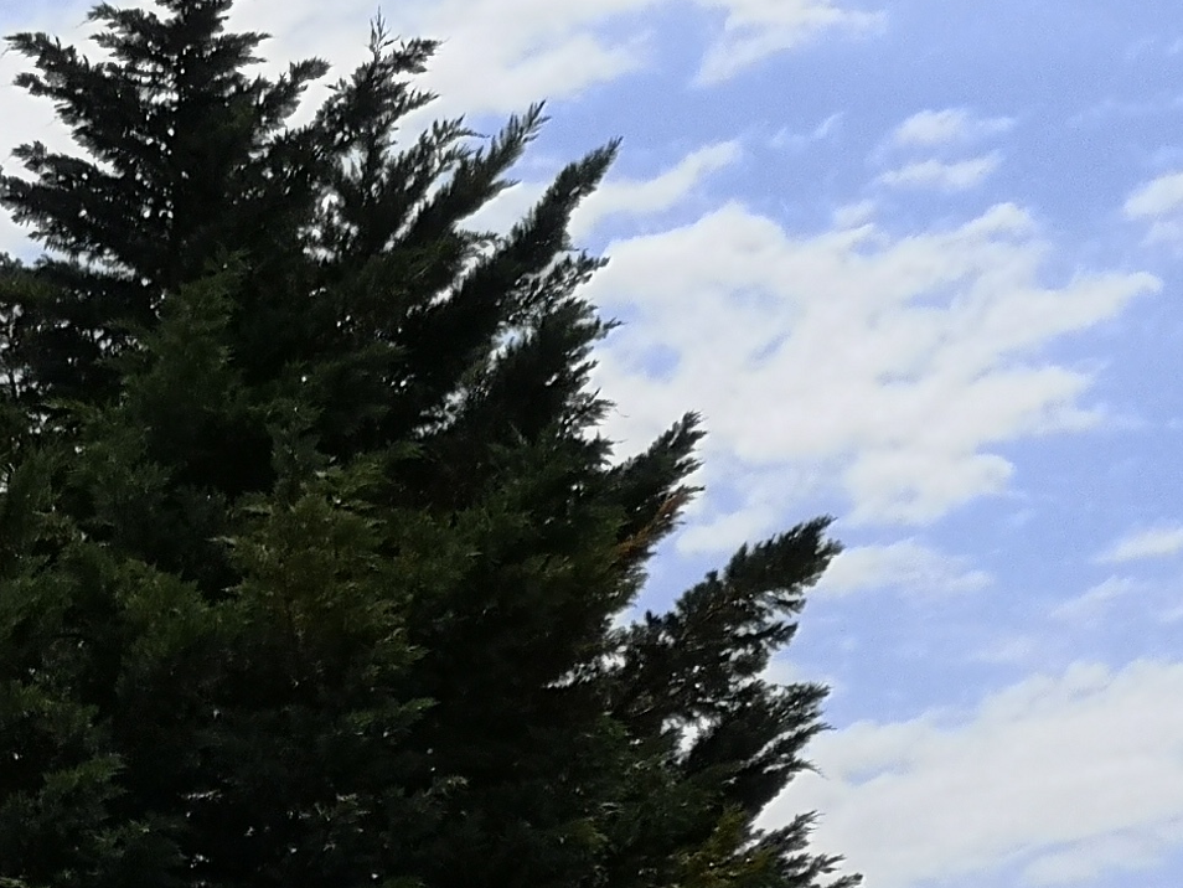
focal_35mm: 158
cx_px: -122
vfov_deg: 9.1
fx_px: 5401
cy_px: 1413
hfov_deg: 12.3
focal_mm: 3.95
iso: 50
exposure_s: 1/4975
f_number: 1.8
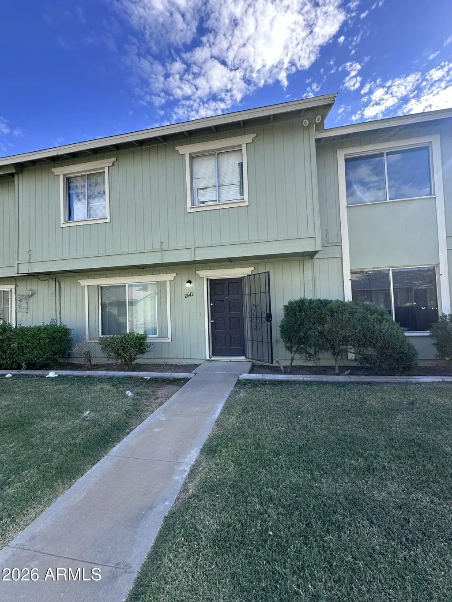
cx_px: 226
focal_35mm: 14
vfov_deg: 102.1
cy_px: 301
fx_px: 244
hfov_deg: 85.7
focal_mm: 2.22
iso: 40
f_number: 2.2
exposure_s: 1/454
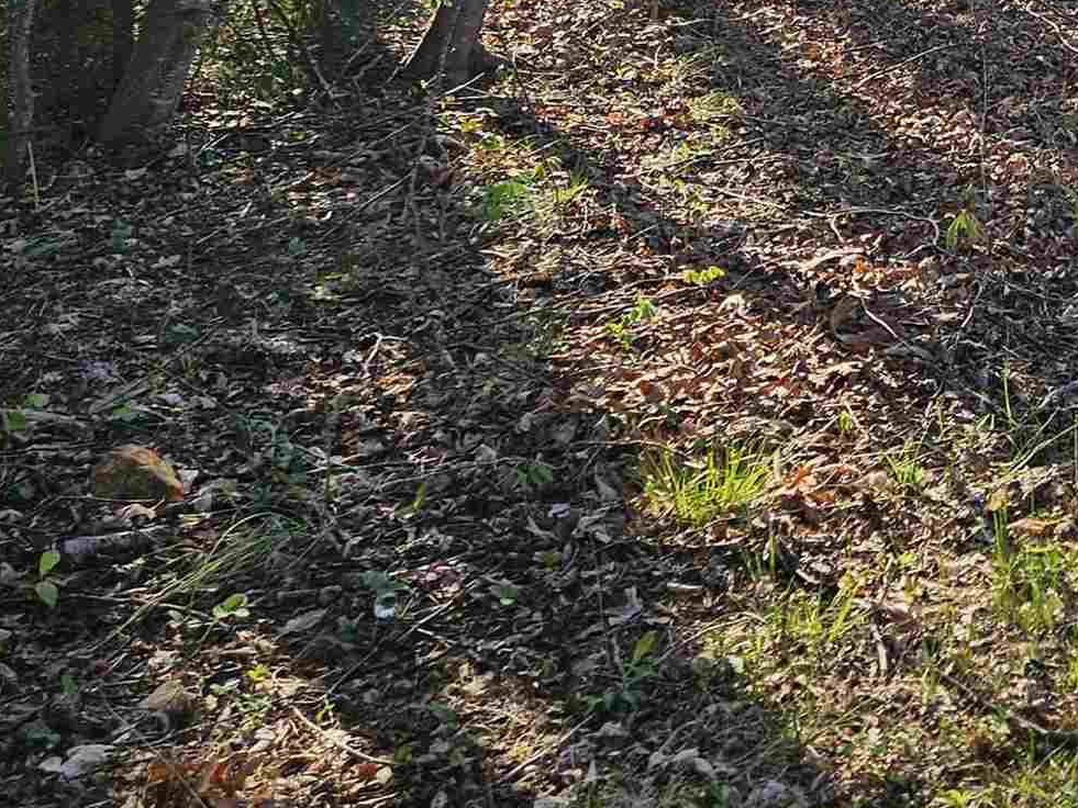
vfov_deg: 18.5
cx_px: 1221
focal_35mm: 72
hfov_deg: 24.9
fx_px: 2242
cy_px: -343
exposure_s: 1/841
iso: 25
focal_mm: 5.4
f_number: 1.8
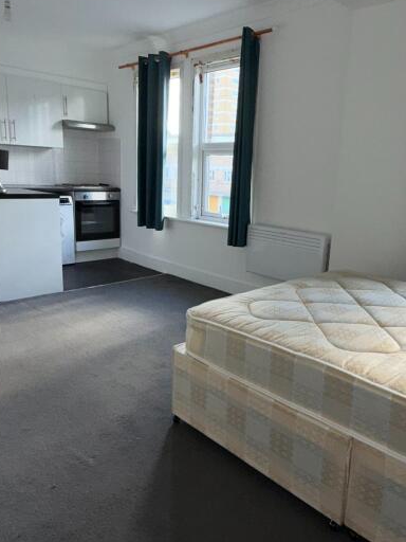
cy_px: 272
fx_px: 438
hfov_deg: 49.5
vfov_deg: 63.4
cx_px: 238
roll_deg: -3.0
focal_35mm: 28
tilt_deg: -12.8
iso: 40
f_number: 2.2
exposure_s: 1/121
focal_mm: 2.22
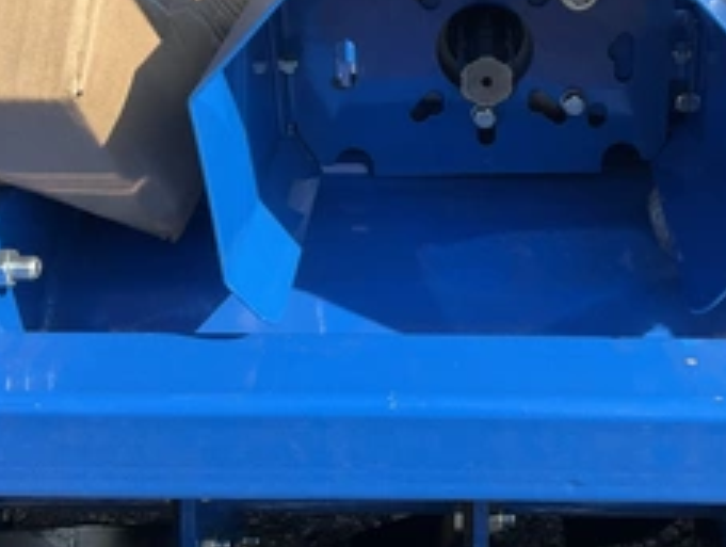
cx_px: 467
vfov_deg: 28.3
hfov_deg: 37.1
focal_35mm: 51
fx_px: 1071
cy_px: 147
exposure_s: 1/781
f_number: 1.8
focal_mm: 3
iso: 25
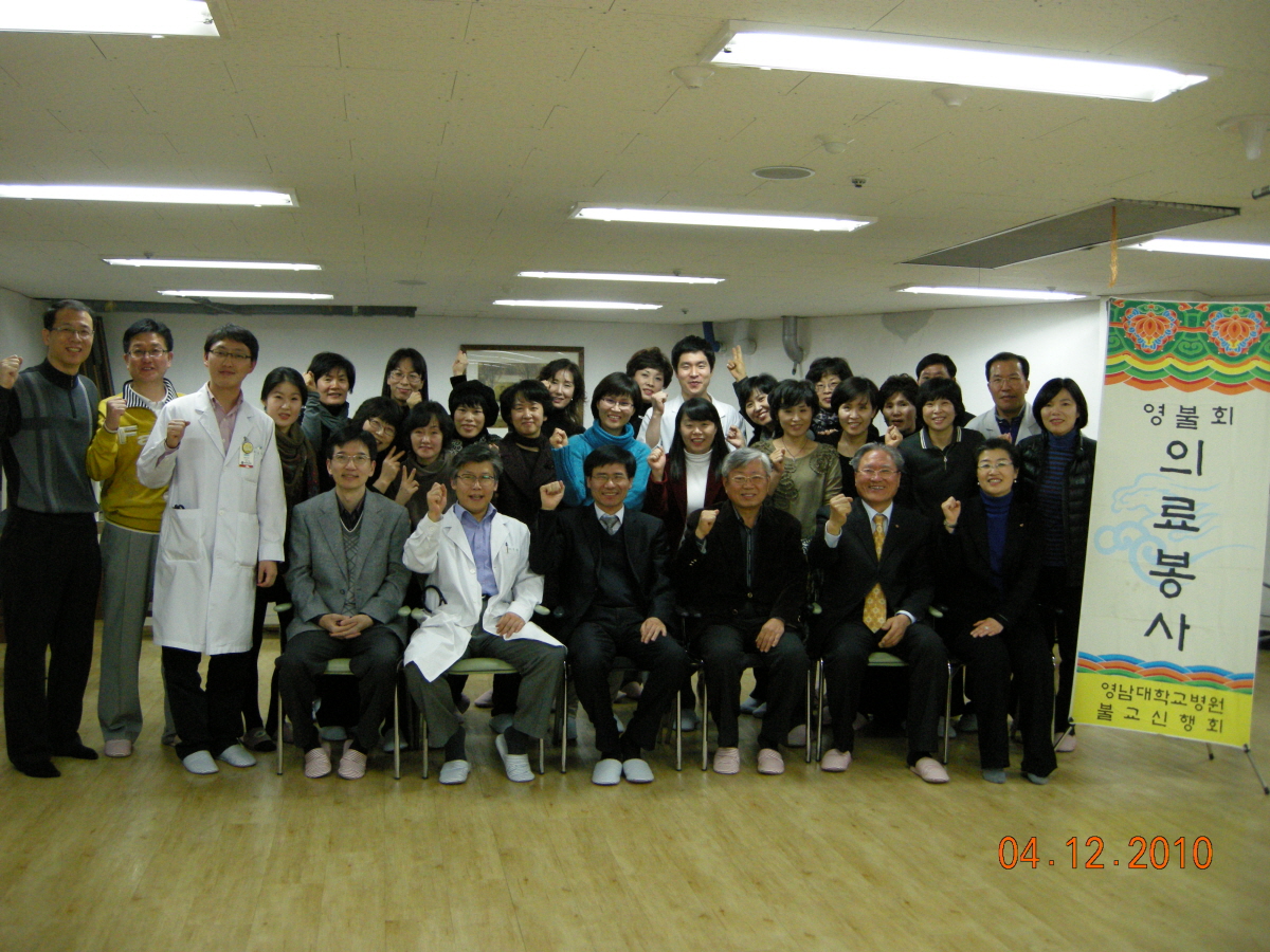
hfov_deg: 52.6
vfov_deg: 40.7
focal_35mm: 35
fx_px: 1284
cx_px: 635
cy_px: 476
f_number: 2.7
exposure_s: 1/65
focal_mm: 7.5
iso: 370
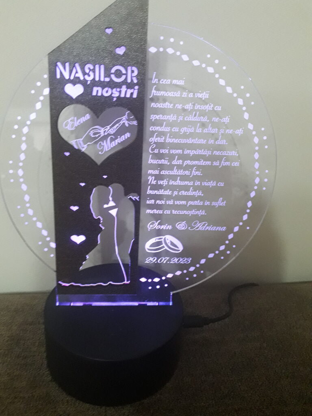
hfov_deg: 51.4
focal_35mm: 27
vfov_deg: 65.3
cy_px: 208
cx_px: 156
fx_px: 324
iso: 500
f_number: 1.9
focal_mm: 3.6
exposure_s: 1/20
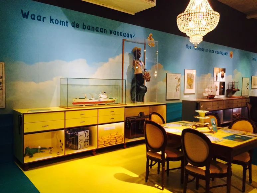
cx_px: 128
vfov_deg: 48.2
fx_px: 215
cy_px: 96
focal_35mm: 29
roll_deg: -0.6
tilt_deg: -4.5
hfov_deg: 61.7
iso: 250
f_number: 2.2
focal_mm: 4.15
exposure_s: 1/25
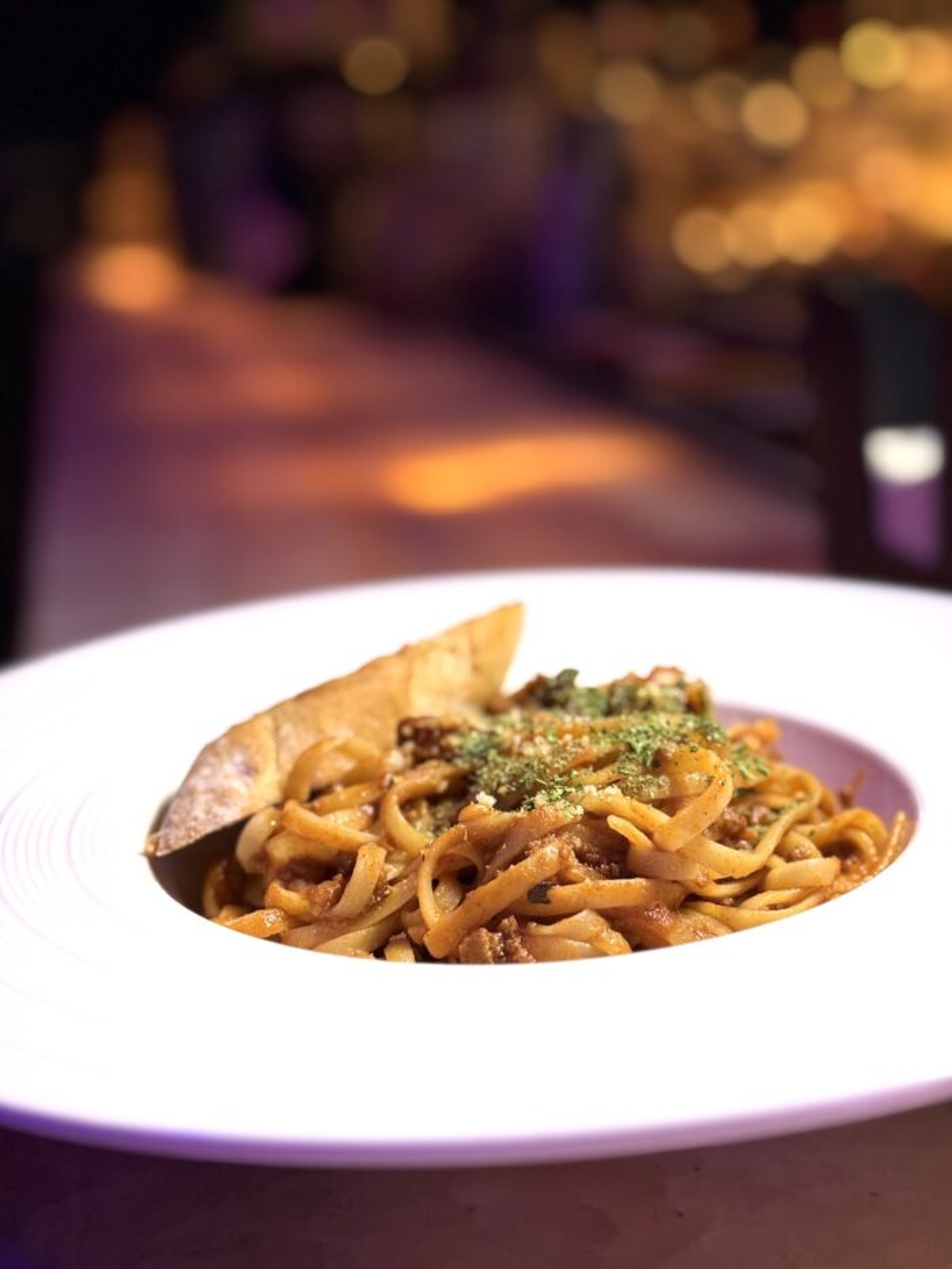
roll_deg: +3.1
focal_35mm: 48
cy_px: 634
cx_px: 476
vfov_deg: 39.7
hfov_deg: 30.3
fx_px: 1760
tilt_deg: -15.1
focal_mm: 6.76
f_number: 1.78
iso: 200
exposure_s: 1/60
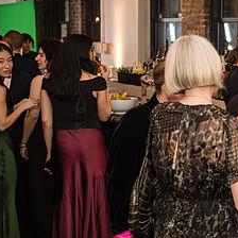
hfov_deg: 20.9
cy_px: 113
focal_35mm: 77
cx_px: 286
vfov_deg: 22.5
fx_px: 599
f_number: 3.2
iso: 8000
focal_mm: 35
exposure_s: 1/250
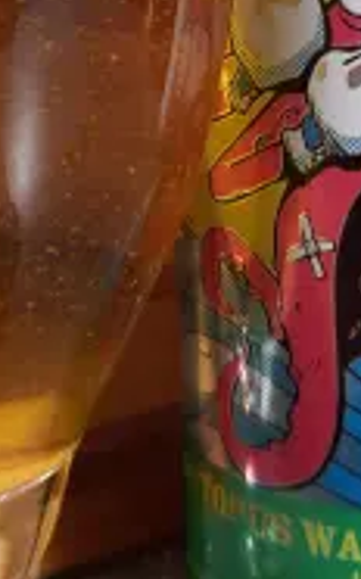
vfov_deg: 34.6
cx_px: 193
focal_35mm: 57
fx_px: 899
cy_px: 115
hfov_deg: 22.7
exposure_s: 1/24
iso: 320
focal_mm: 4.6
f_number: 2
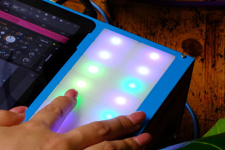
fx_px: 1175
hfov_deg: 10.7
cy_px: 120
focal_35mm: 188
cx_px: -55
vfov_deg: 7.3
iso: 500
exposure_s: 1/15
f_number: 8
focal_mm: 35
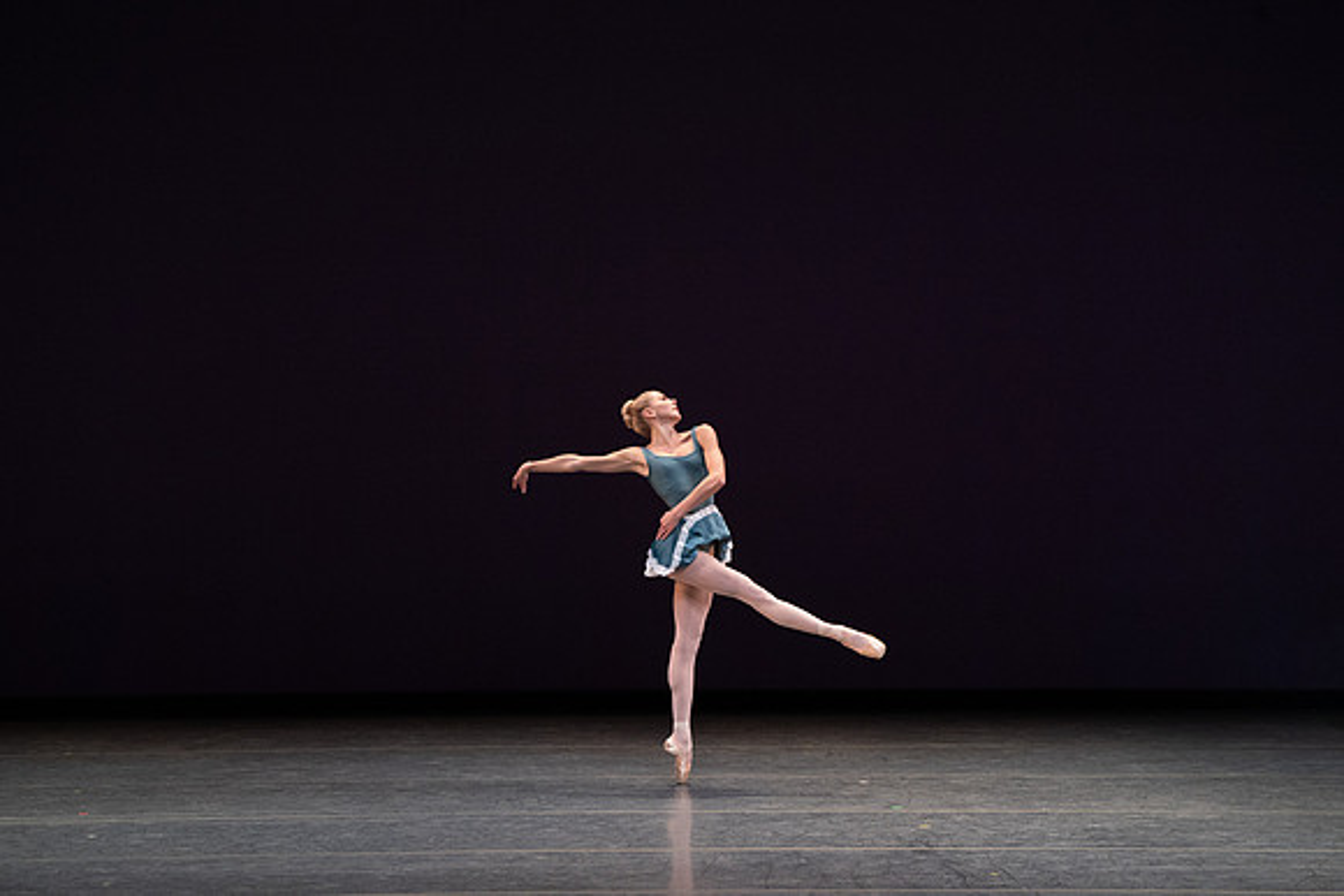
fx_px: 9223
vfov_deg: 5.6
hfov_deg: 8.3
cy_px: 448
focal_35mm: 247
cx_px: 672
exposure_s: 1/400
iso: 5000
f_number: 8
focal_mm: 247
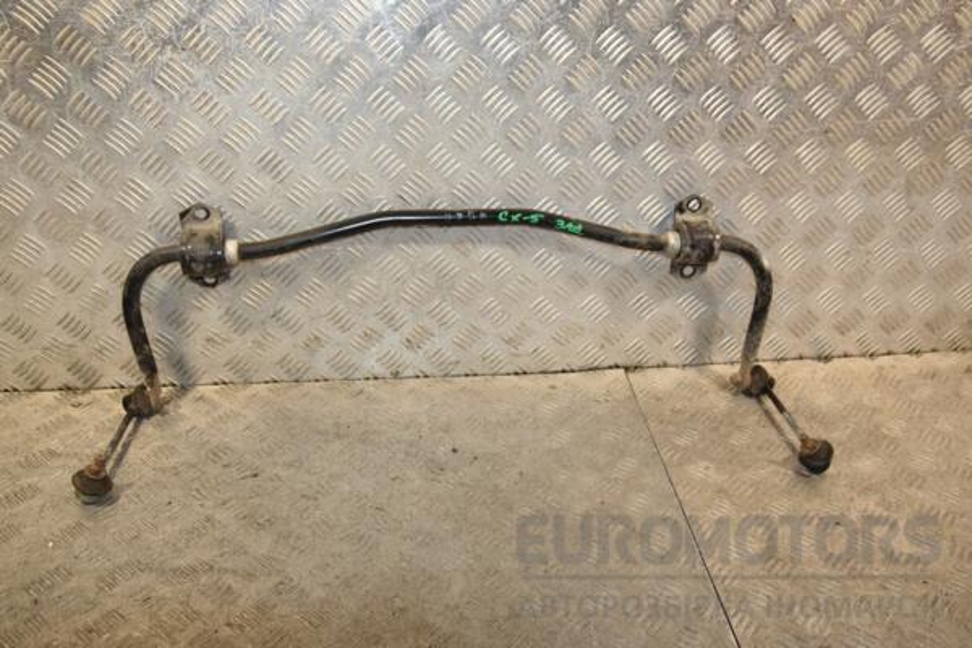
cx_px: 486
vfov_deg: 36.9
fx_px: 972
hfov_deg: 53.1
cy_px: 324
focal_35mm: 36
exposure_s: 1/200
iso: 800
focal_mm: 24
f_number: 5.6
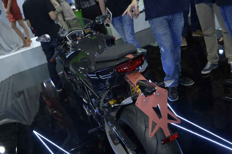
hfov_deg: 50.7
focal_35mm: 38
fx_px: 245
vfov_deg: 35.0
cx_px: 116
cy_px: 77
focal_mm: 38
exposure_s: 1/100
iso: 1000
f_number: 6.3
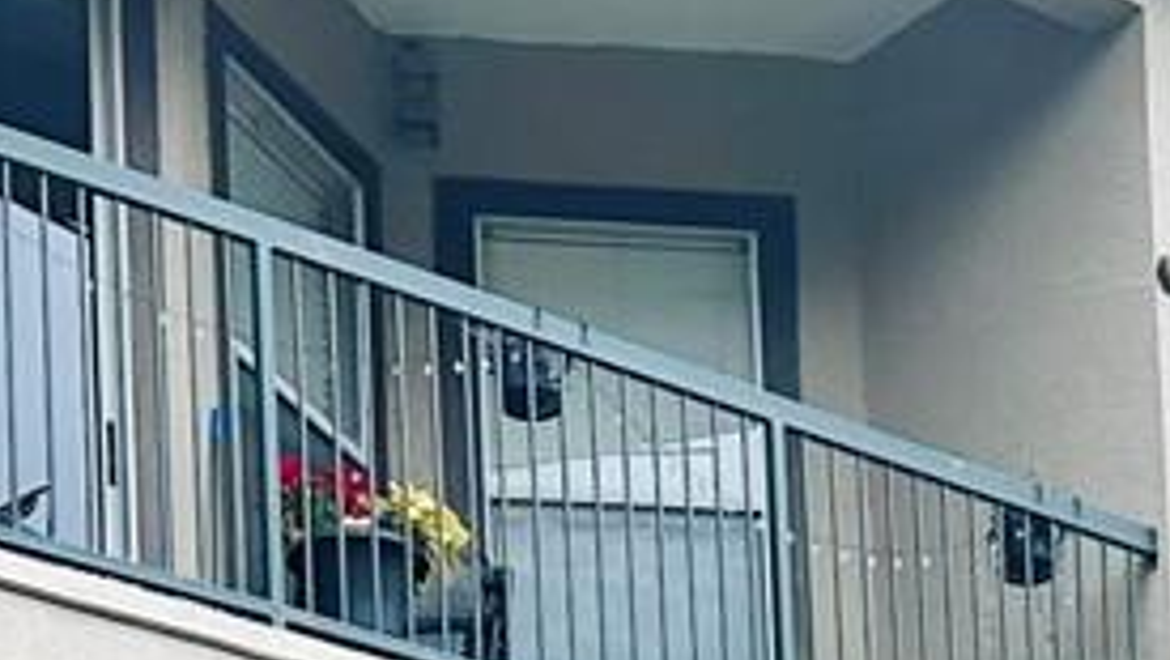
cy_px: 2044
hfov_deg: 13.9
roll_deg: +3.4
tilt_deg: +4.7
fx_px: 4718
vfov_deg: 7.1
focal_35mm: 152
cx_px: 1208
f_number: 1.78
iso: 80
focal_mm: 6.86
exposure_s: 1/667
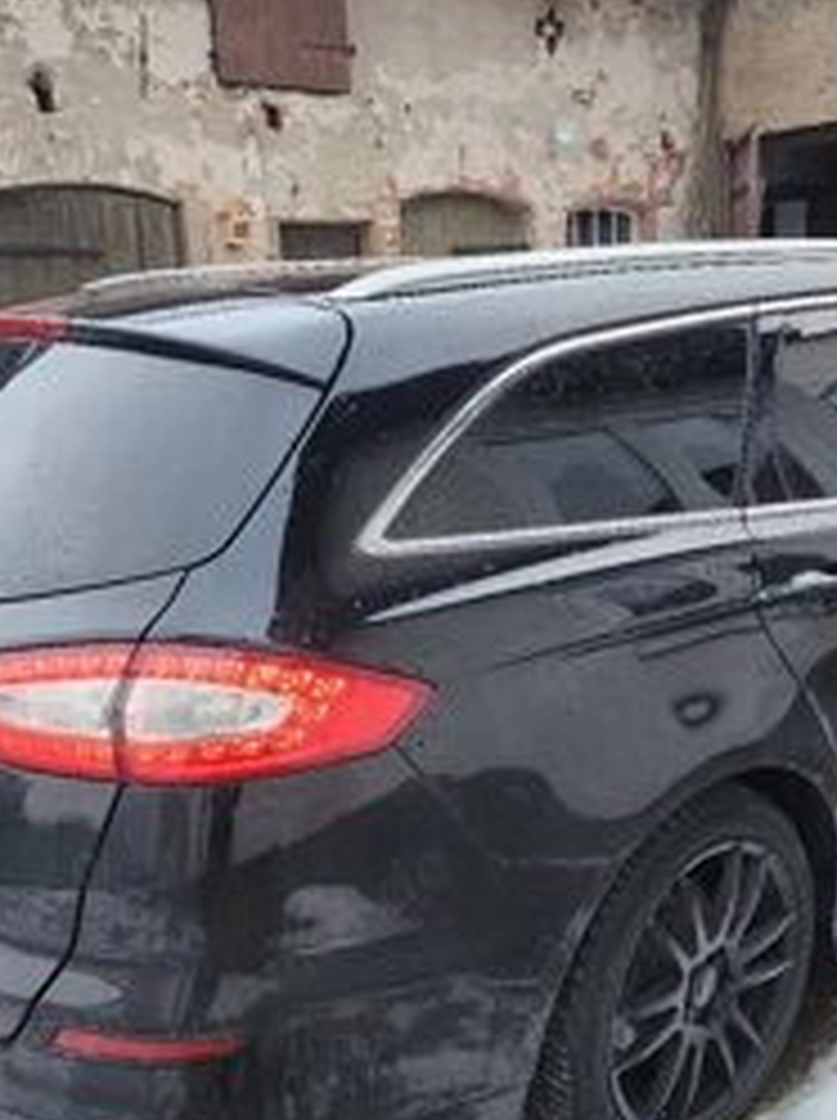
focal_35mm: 37
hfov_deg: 38.6
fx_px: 1196
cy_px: 643
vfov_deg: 50.0
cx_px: 414
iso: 200
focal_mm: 6.4
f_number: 1.8
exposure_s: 1/120
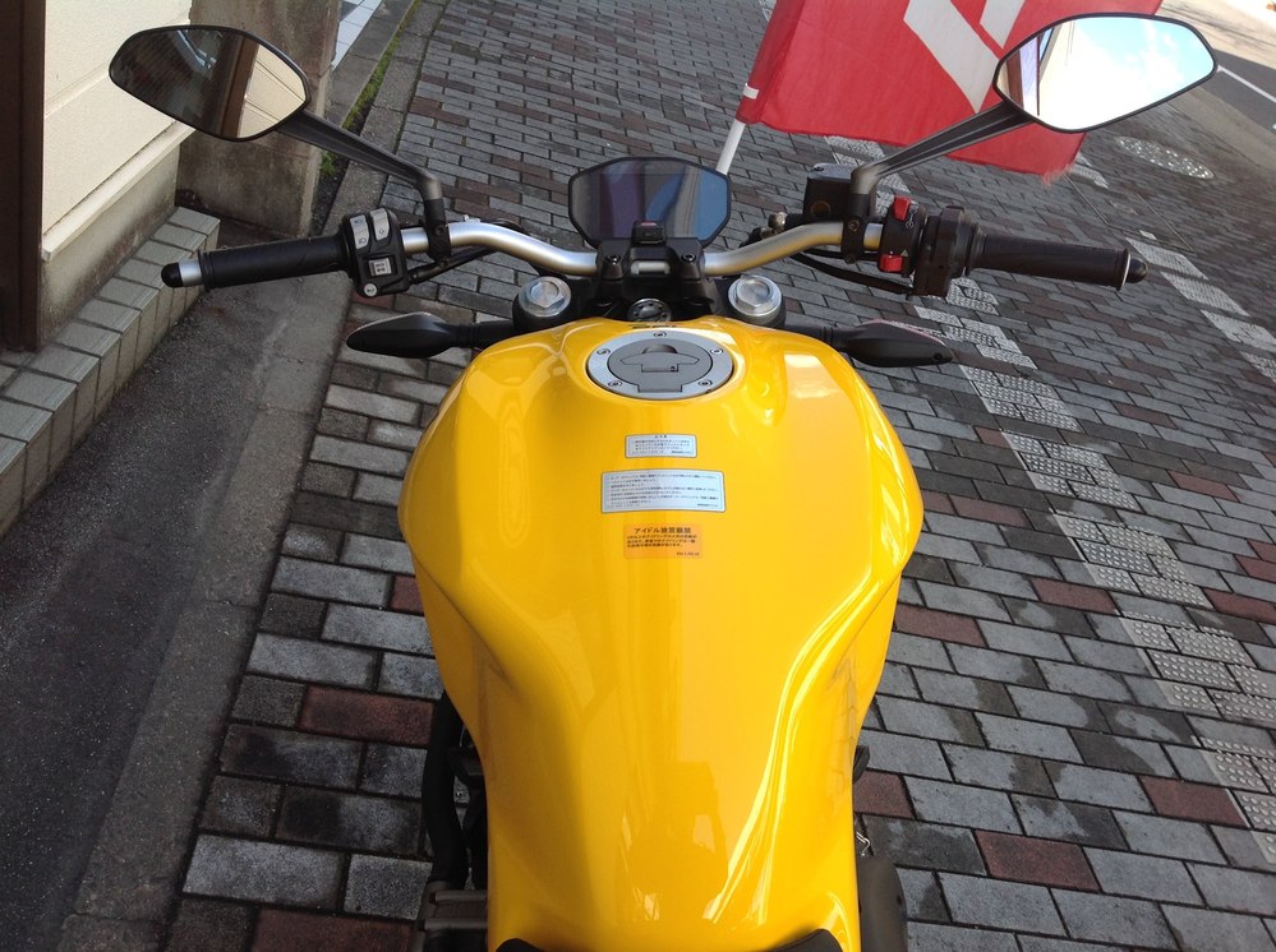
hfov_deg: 52.7
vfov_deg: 40.6
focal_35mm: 35
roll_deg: -18.0
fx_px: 1288
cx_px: 638
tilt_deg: -31.6
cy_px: 476
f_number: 2.4
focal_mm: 4.28
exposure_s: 1/234
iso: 50
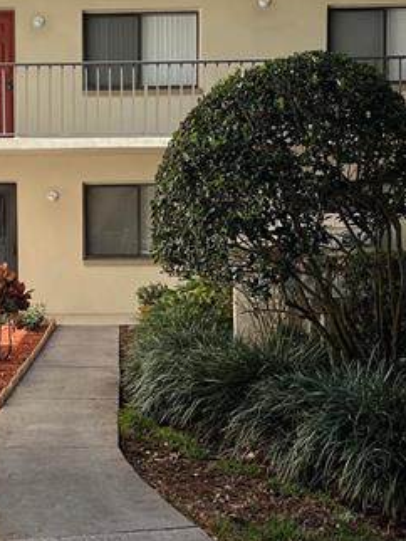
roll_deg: +0.4
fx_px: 968
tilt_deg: -2.5
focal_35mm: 62
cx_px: 89
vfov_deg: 31.2
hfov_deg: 23.4
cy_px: 279
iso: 50
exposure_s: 1/1695
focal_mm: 5.1
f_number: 1.6
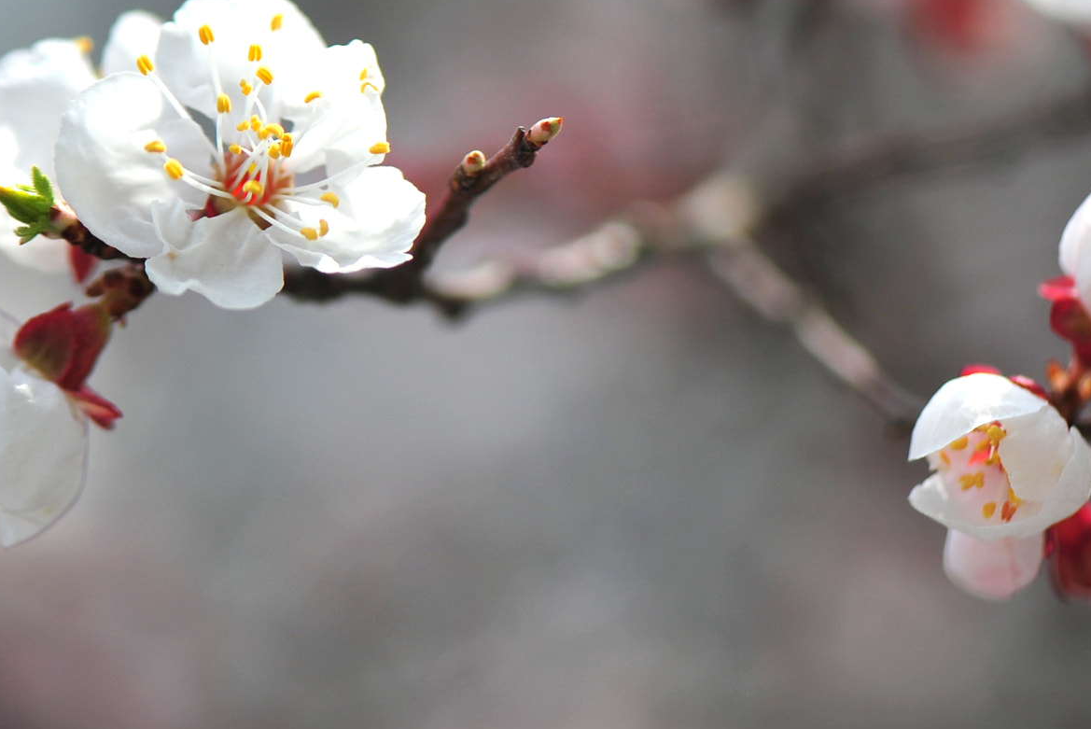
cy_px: 178
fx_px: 5579
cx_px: 618
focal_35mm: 184
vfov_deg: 7.5
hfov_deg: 11.2
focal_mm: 105
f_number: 3.2
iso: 200
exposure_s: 1/1600
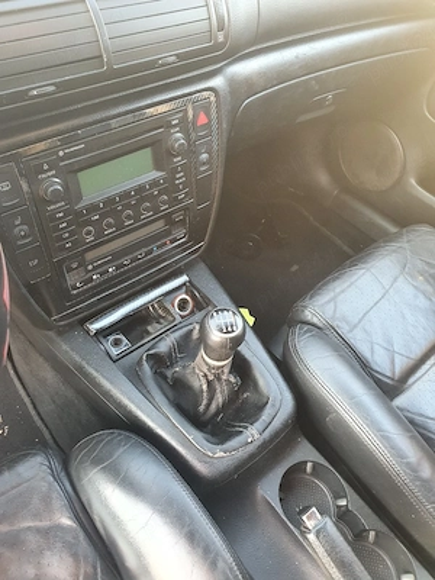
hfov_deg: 53.1
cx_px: 218
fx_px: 436
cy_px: 290
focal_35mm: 26
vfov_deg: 67.3
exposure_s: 1/50
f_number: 2.4
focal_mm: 4.32
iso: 400
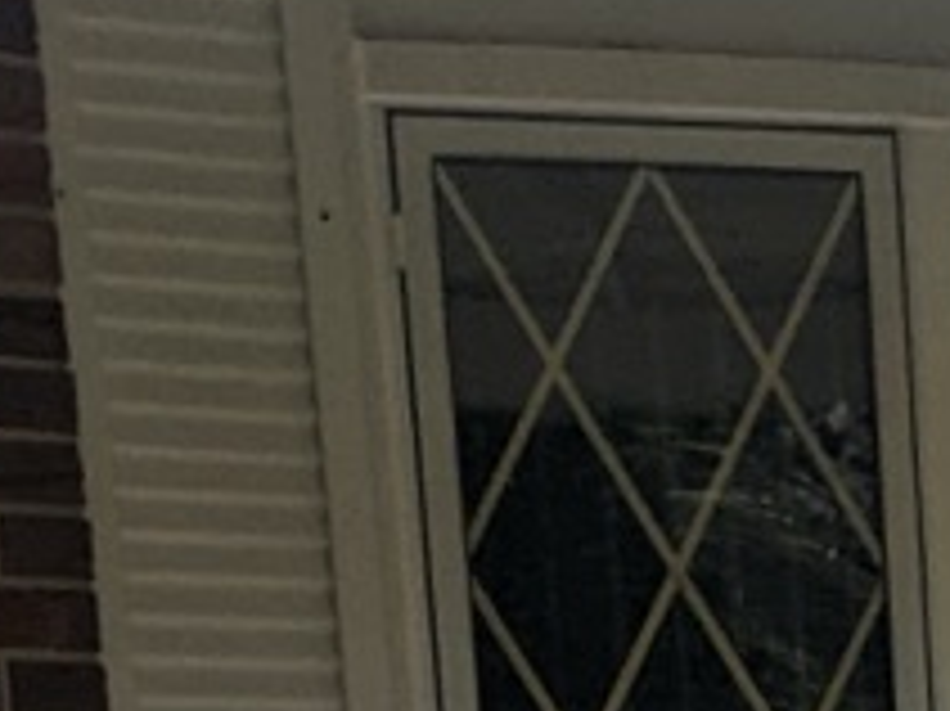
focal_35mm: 205
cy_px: 2488
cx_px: 2094
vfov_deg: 6.3
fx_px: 5623
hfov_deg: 8.9
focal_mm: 4.38
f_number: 1.73
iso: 56
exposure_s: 1/5882
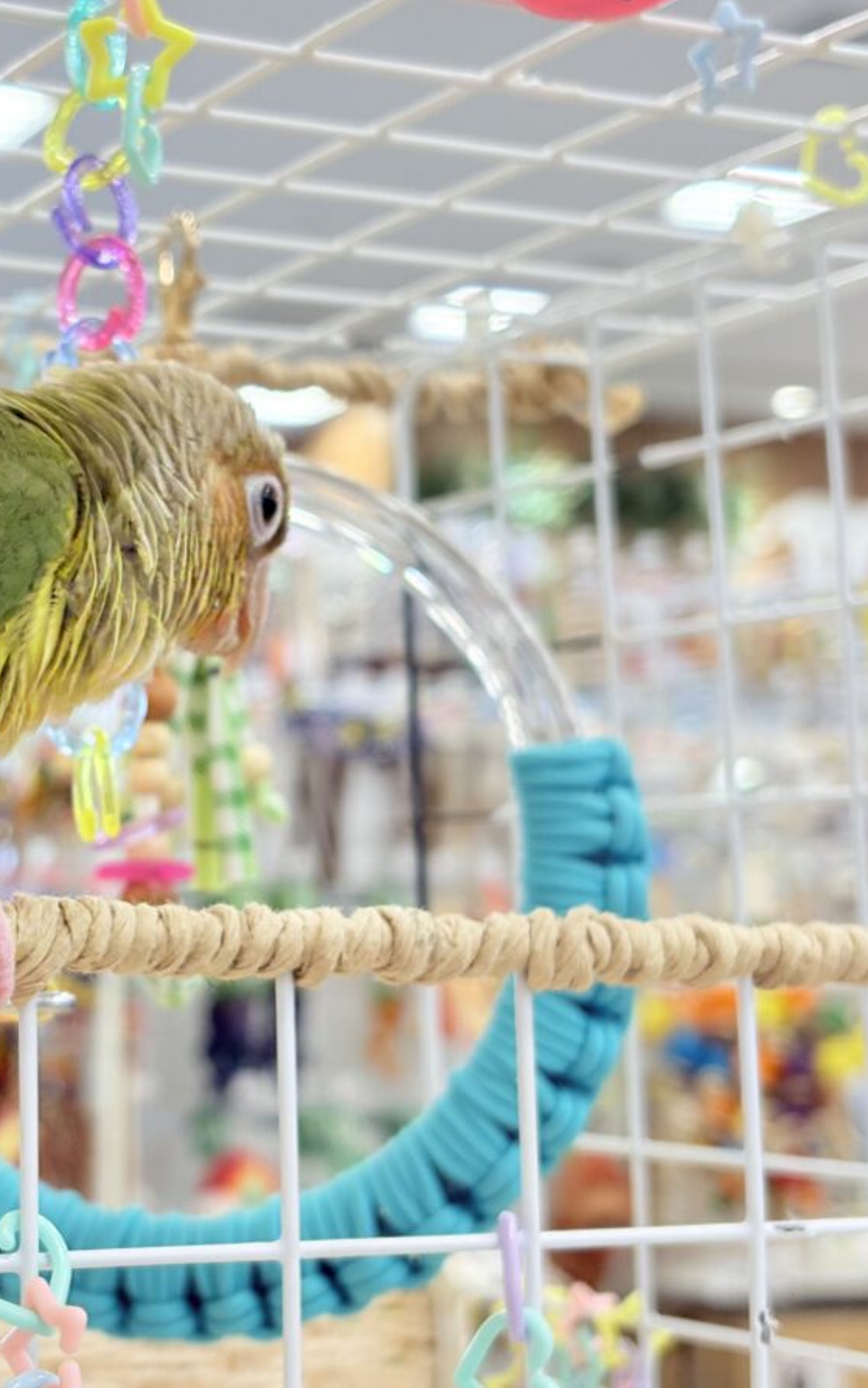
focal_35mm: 74
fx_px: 2800
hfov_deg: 17.3
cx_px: 19
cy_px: 696
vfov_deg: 27.8
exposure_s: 1/100
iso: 100
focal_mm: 5.96
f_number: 1.6
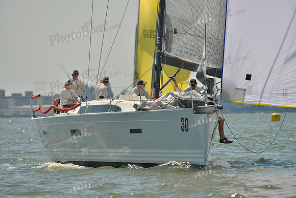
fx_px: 3125
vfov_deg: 3.6
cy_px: 99
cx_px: 148
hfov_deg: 5.4
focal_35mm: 380
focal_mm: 380
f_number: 5.6
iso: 200
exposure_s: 1/1600
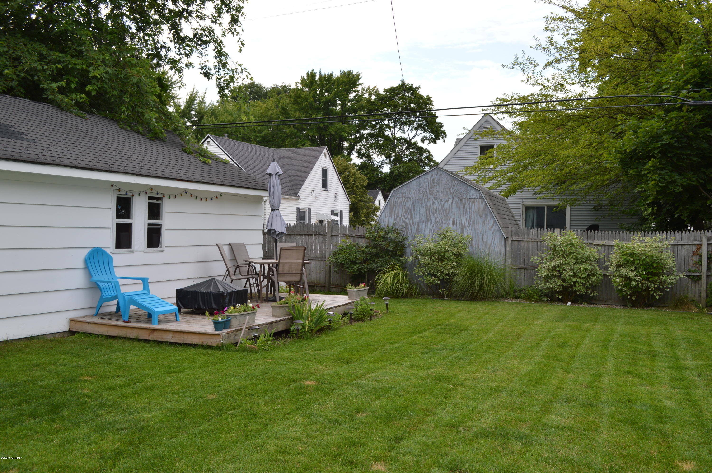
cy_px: 236
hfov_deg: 57.3
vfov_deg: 39.9
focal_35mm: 33
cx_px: 356
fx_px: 652
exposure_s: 1/100
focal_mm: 22
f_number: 8
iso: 100
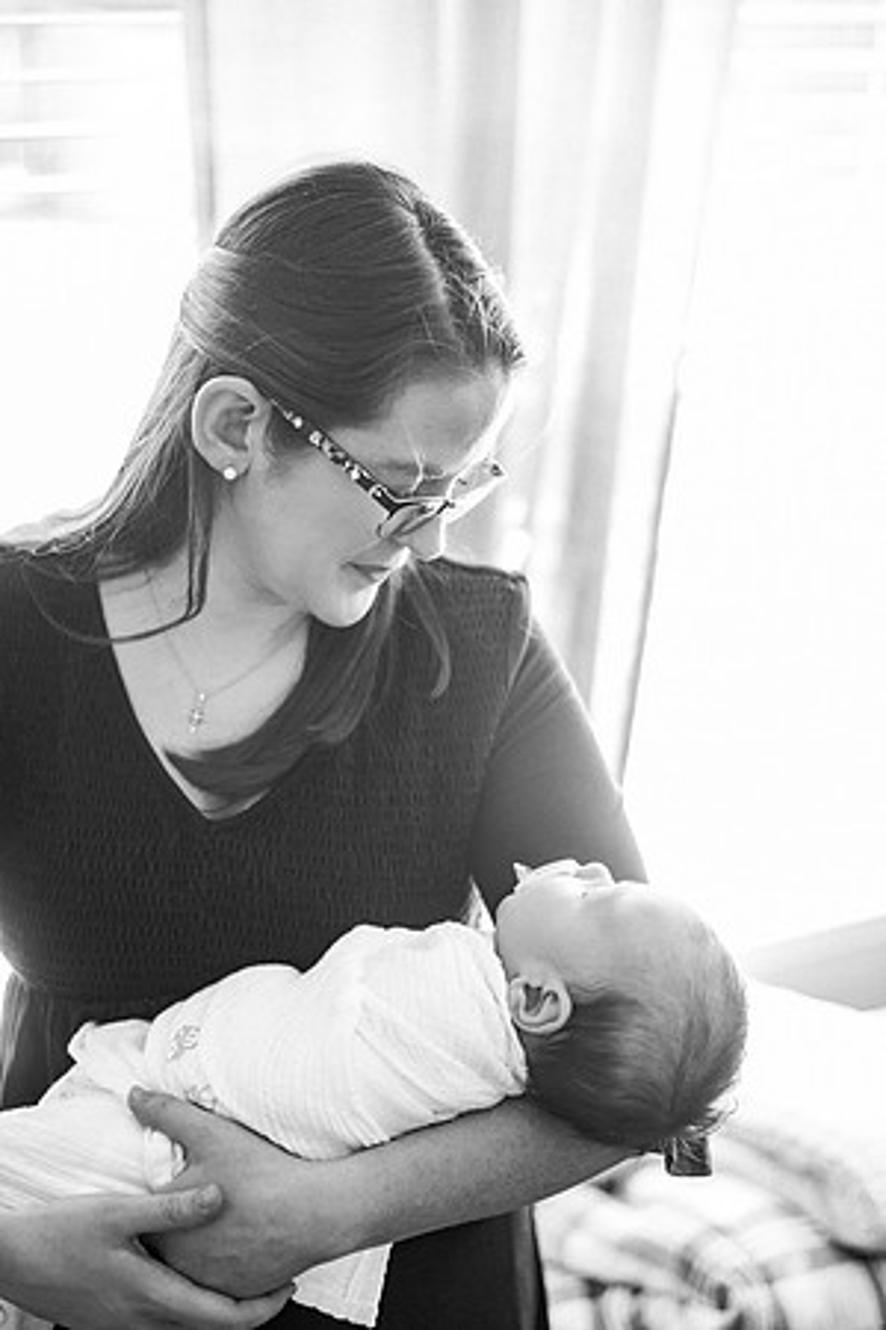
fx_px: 1846
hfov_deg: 27.0
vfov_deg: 39.6
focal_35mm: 50
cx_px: 443
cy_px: 665
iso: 640
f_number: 2
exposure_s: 1/320
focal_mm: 50
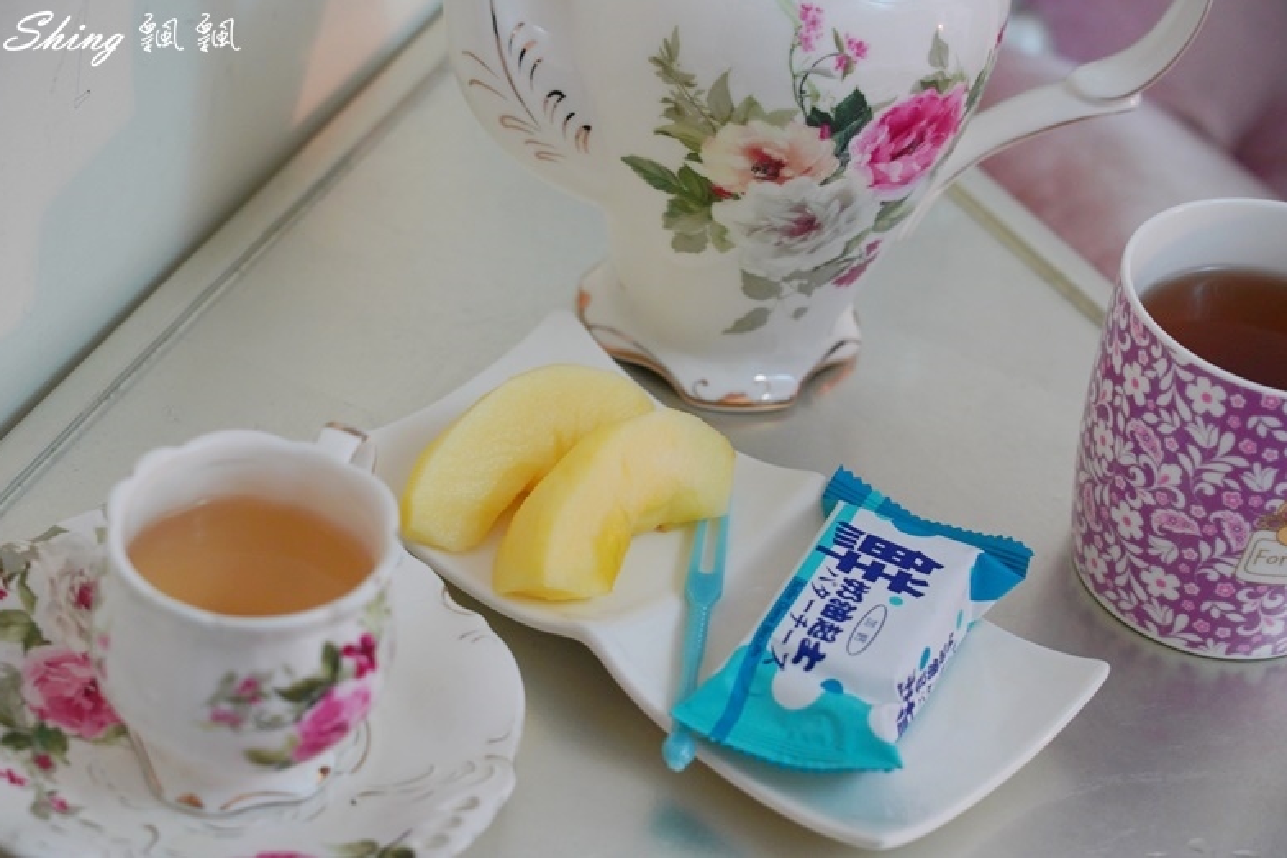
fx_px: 3824
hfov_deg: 19.1
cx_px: 633
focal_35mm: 107
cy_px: 422
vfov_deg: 12.8
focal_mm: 105
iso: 1250
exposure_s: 1/13
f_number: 5.6
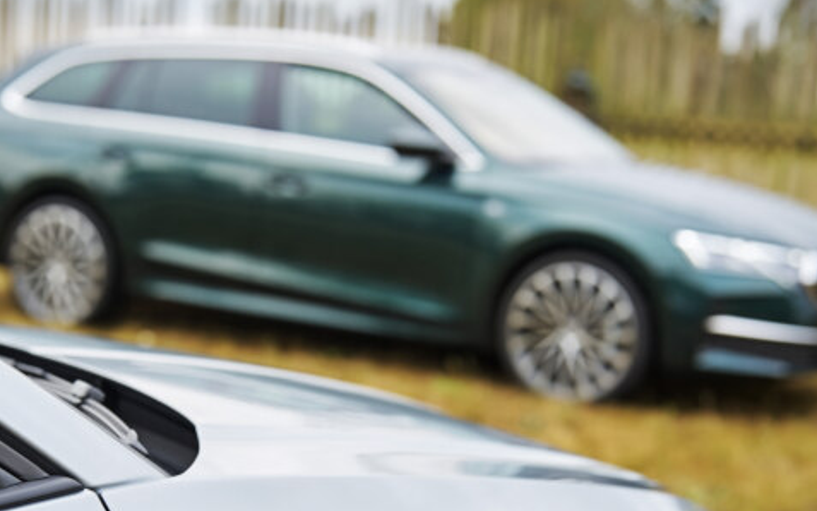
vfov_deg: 15.8
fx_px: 1826
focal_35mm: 82
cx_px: 288
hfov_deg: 25.1
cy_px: 434
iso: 100
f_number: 2.8
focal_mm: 50
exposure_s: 1/100
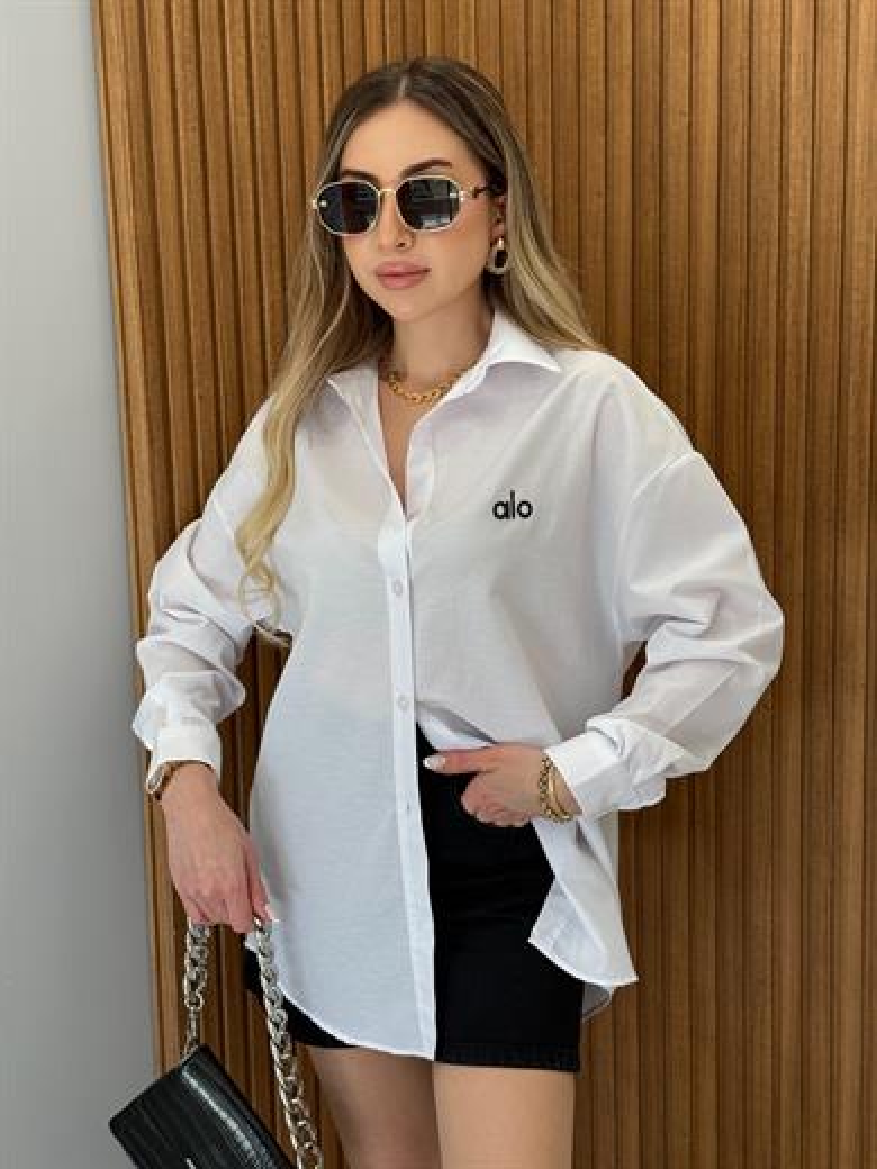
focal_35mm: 48
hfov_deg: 30.3
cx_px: 438
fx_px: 1621
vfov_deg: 39.7
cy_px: 584
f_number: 1.78
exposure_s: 1/138
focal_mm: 6.76
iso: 50
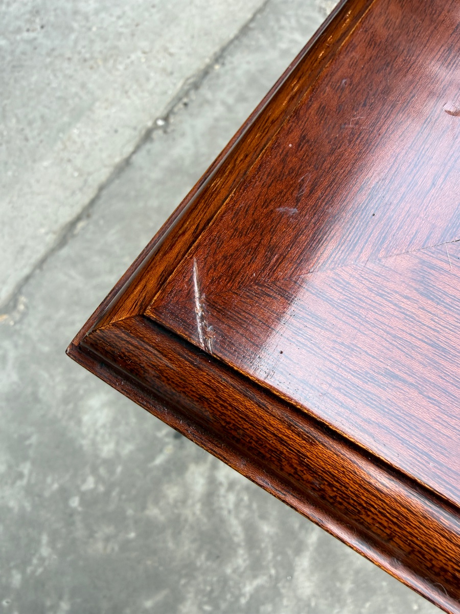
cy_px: 307
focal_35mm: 24
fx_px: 425
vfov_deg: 71.6
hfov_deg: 56.8
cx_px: 230
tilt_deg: -65.7
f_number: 2.2
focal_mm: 2.22
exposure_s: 1/100
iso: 64
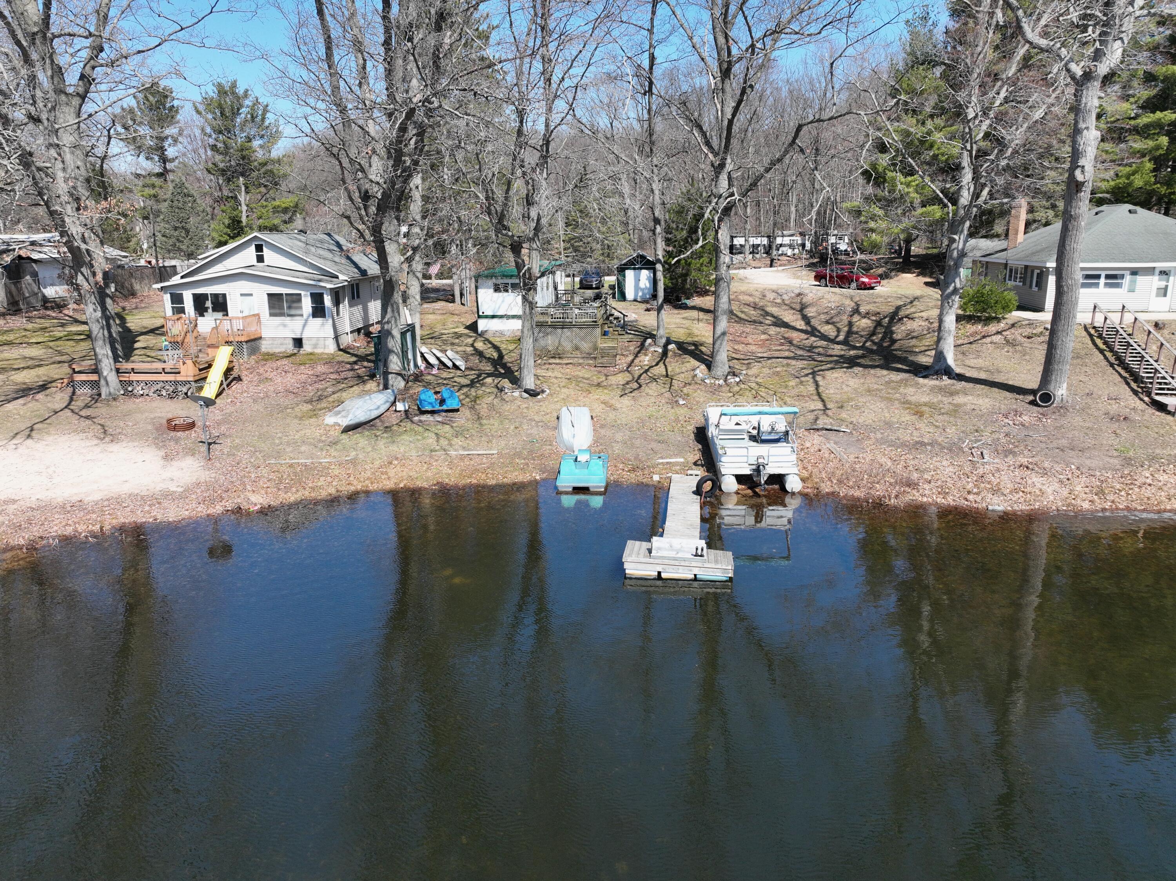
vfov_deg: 56.8
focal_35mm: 24
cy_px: 440
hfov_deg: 71.6
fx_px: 815
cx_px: 588
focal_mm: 12.29
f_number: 2.8
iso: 140
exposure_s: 1/1250
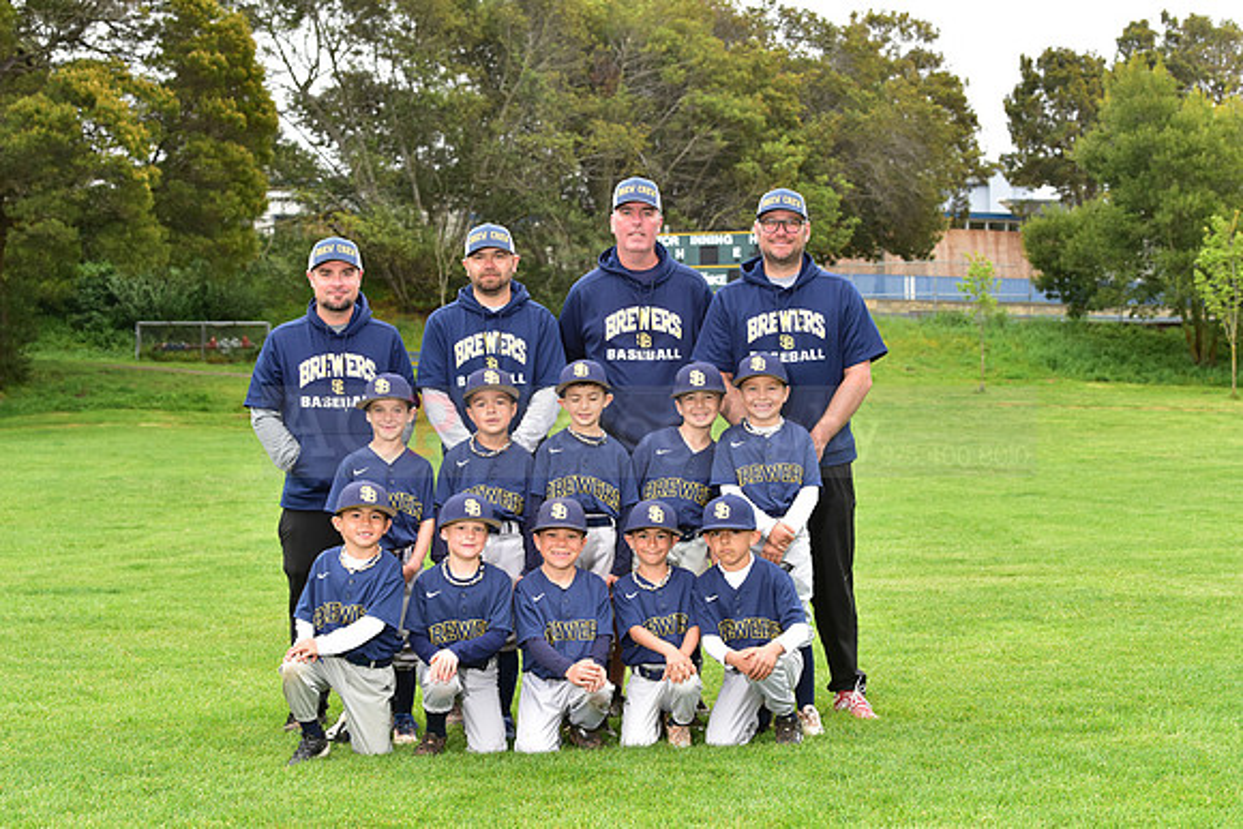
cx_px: 622
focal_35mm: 70
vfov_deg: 19.5
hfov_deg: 28.8
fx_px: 2417
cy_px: 414
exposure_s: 1/160
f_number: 7.1
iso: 400
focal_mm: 70
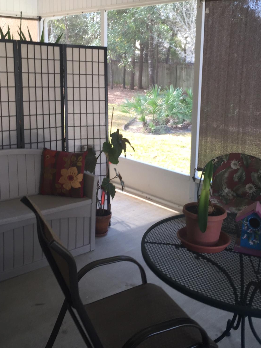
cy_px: 133
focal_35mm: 39
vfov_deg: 47.5
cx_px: 136
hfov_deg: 36.8
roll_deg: -0.2
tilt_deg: -9.2
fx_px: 392
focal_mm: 4.15
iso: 40
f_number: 2.2
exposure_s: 1/60
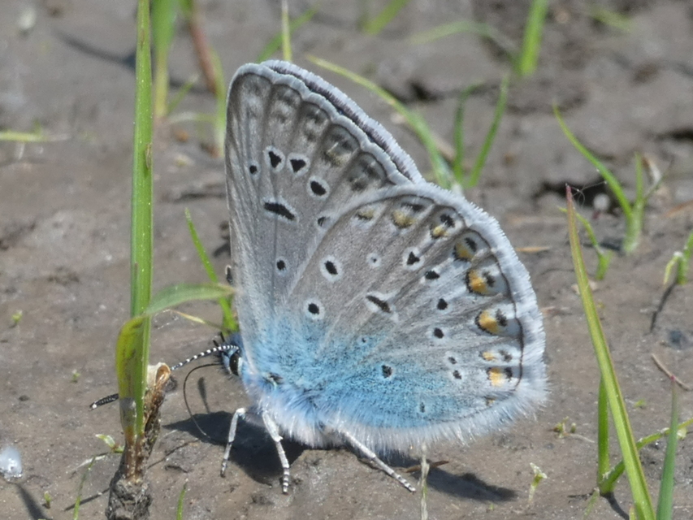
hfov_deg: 11.7
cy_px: 260
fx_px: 3384
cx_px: 346
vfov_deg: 8.8
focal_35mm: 169
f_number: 5.5
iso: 80
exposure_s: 1/125
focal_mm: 30.2
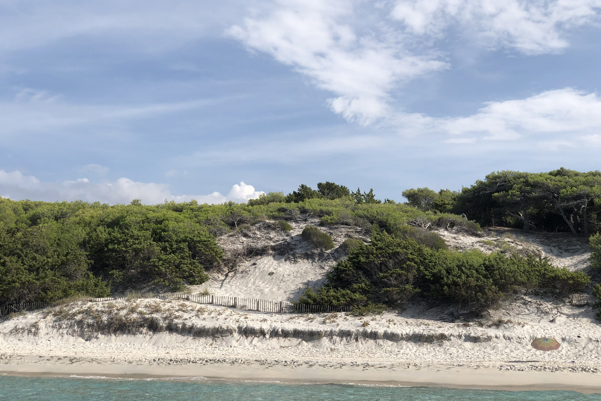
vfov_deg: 24.6
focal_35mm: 55
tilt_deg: +8.7
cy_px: 203
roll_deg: -0.5
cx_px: 303
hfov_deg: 36.2
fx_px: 918
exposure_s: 1/1779
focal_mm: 6
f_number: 2.4
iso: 16
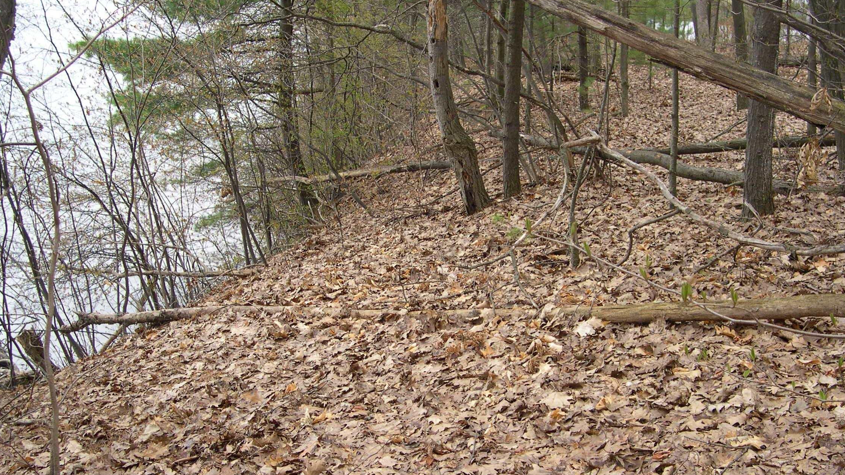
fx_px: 941
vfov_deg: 28.3
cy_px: 273
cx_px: 424
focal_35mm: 42
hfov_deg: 48.4
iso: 100
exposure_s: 1/164
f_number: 2.8
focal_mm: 8
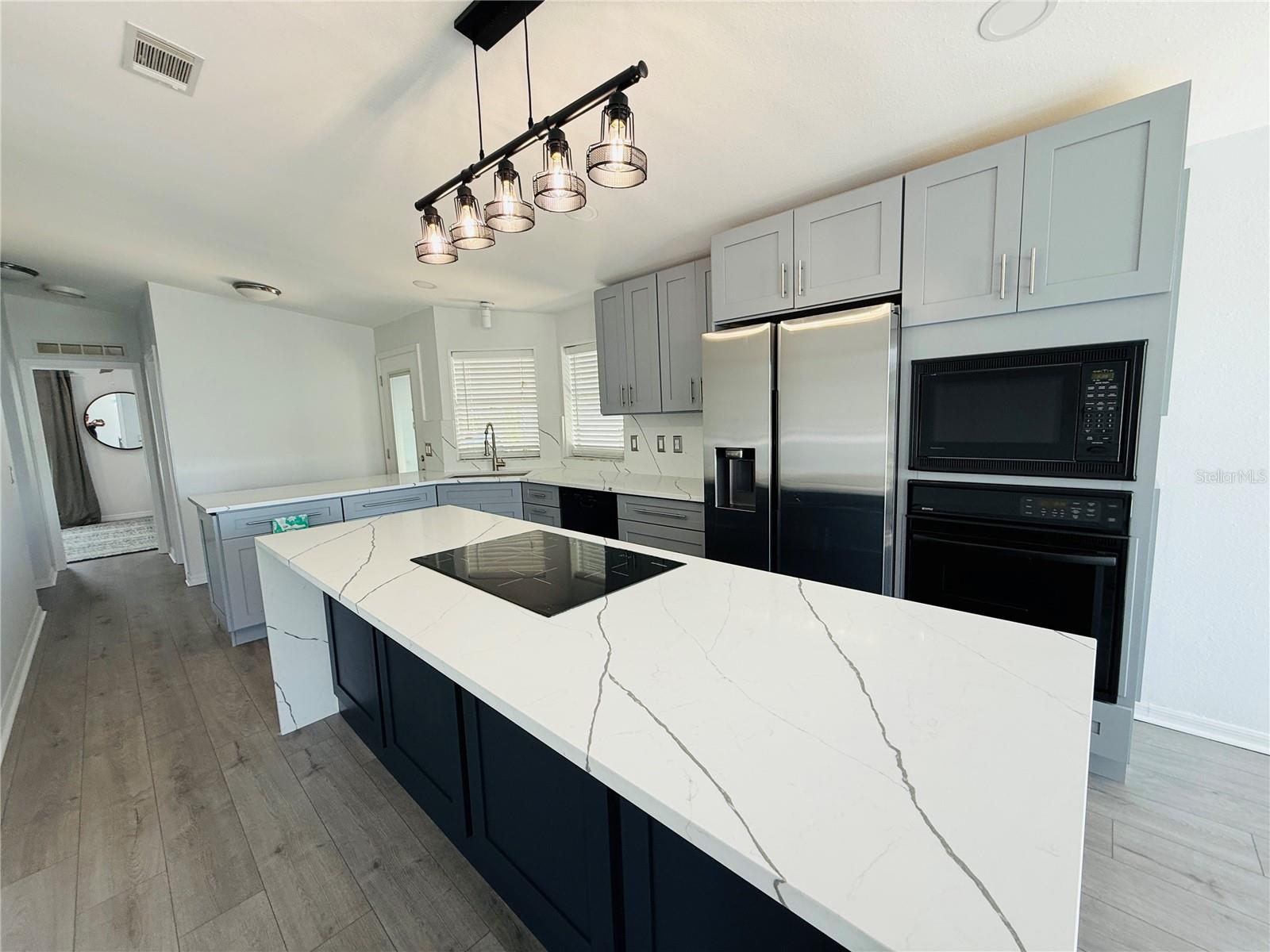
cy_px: 476
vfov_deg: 85.7
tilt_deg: -4.5
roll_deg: +1.9
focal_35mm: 14
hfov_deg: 102.1
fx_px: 514
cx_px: 635
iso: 80
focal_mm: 2.22
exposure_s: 1/99
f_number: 2.2
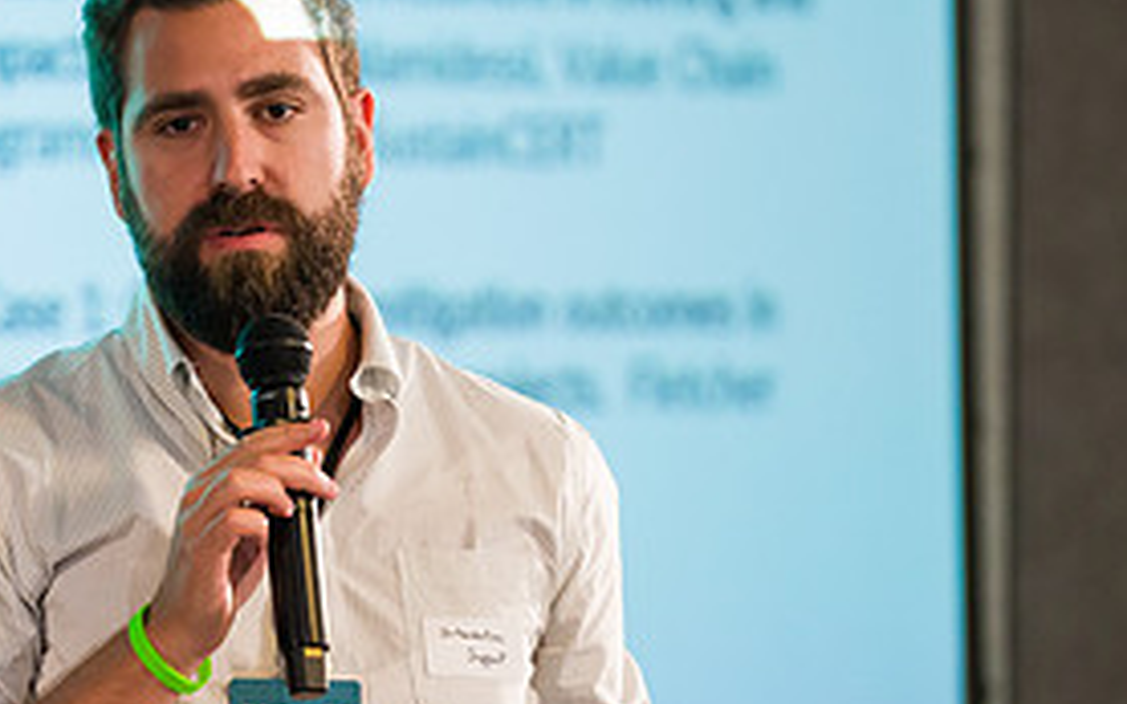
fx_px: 14126
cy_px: 339
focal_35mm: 460
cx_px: 271
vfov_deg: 2.9
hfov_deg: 4.6
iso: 3200
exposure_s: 1/200
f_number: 3.2
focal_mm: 200
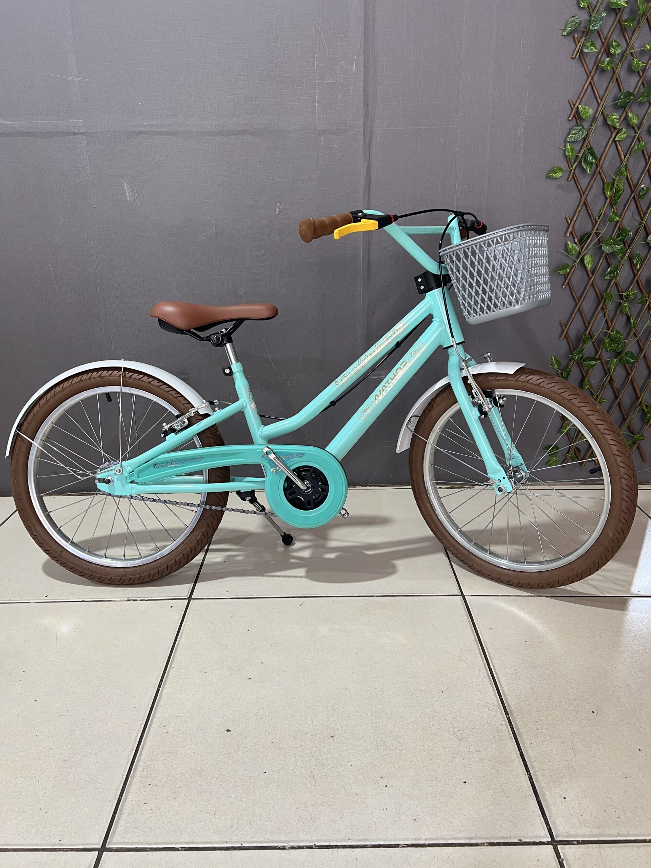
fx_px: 652
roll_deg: +0.7
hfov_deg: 53.1
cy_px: 434
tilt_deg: -17.8
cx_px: 326
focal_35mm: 26
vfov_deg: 67.3
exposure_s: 1/60
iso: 125
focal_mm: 5.7
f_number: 1.5
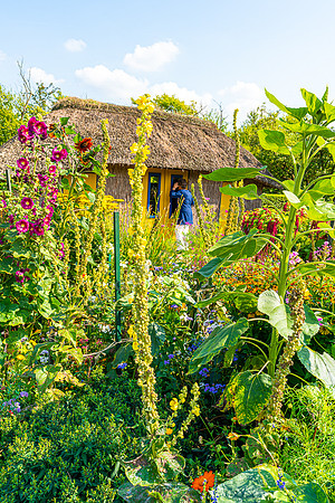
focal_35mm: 28
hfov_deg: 46.4
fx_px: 391
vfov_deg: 65.5
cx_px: 168
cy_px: 252
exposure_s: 1/125
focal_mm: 28
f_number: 8
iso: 160
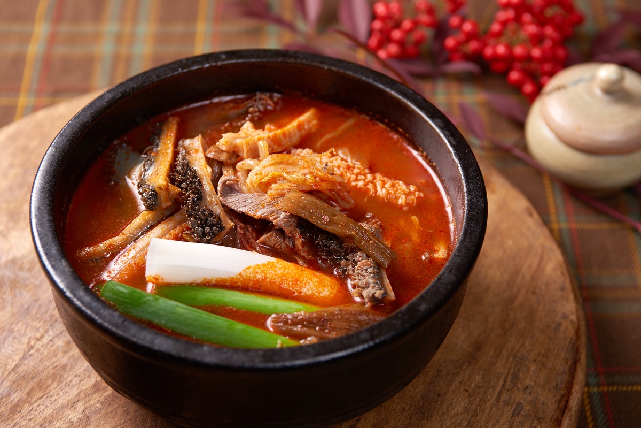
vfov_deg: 19.5
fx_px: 1246
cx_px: 320
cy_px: 214
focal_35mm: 70
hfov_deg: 28.8
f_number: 8
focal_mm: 70
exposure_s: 1/160
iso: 40
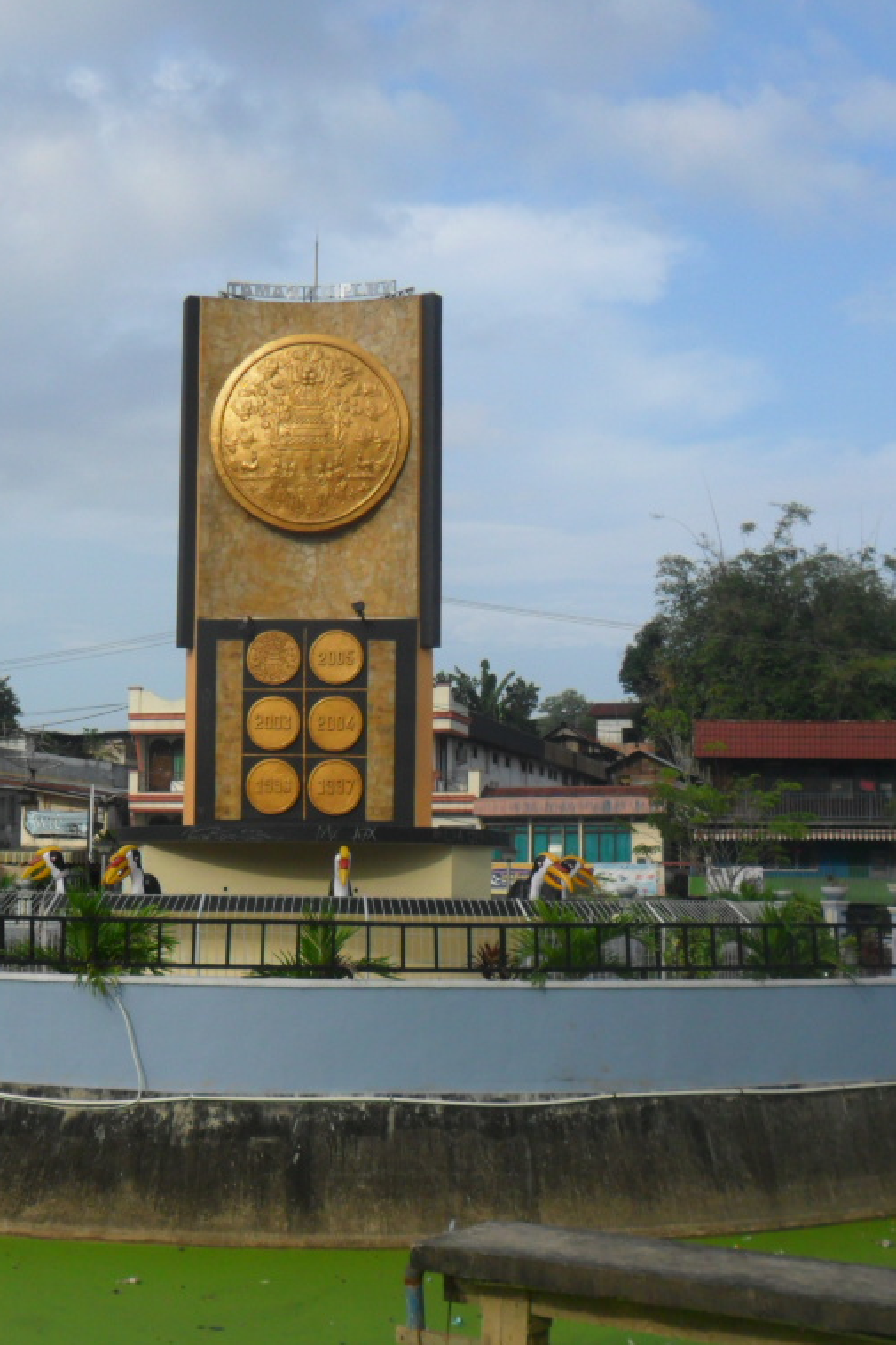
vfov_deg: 38.2
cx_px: 293
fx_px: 1942
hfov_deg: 25.8
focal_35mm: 52
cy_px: 674
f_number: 4
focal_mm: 6.6
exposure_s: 1/750
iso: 100
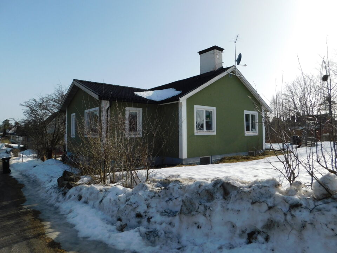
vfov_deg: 58.9
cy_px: 126
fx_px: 224
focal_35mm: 23
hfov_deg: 73.9
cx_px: 168
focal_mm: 4
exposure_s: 1/1250
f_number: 3
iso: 125
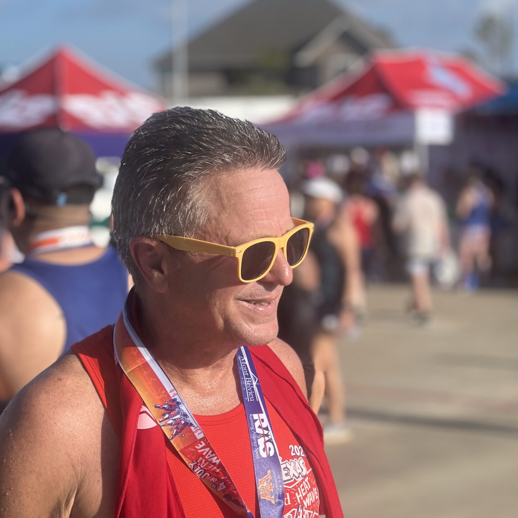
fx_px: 1541
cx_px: 259
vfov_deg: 19.0
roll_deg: -0.7
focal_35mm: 91
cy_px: 328
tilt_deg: -6.8
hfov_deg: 19.1
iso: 32
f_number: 2.8
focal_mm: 9
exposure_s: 1/457
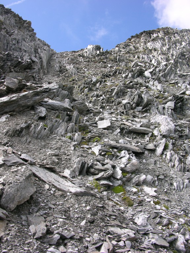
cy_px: 126
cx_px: 95
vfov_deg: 52.6
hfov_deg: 40.7
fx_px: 256
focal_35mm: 35
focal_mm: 8.9
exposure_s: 1/157
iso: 50
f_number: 5
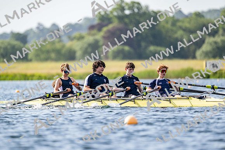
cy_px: 75
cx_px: 112
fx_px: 2500
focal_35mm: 400
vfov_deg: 3.4
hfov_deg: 5.2
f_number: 4.5
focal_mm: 400
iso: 450
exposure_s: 1/2500
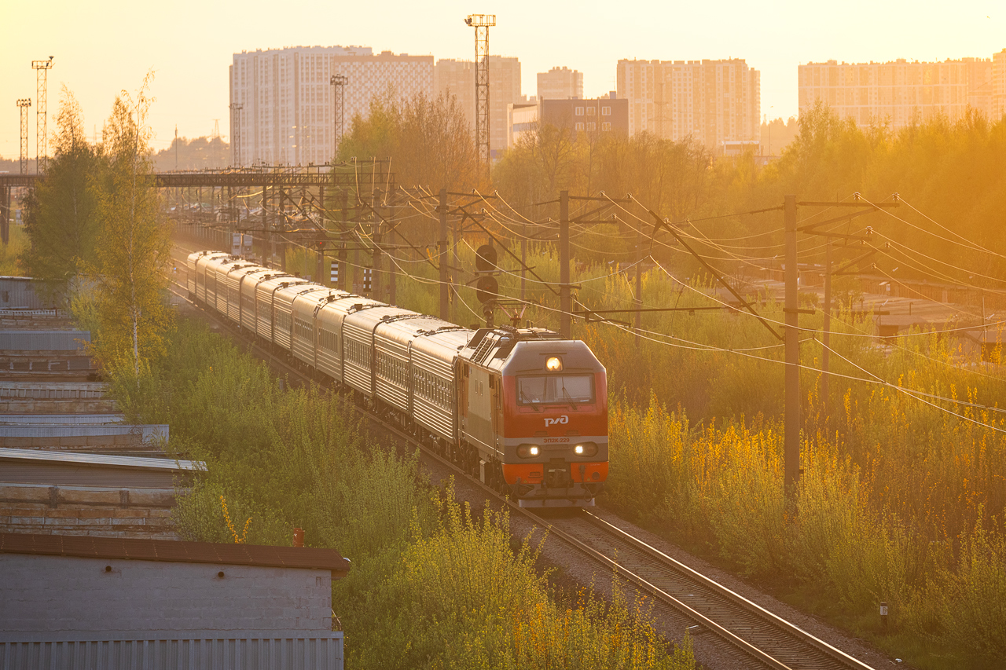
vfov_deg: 6.0
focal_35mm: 227
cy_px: 335
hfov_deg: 9.1
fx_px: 6345
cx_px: 503
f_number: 7.1
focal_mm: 227.1
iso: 640
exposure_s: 1/400
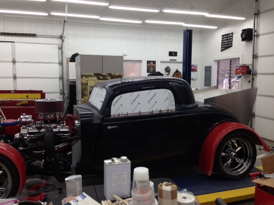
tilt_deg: -4.1
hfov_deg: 55.4
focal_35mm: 33
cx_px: 137
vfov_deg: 42.9
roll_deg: -0.1
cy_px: 102
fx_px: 261
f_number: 2.4
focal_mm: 4.12
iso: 50
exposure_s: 1/60
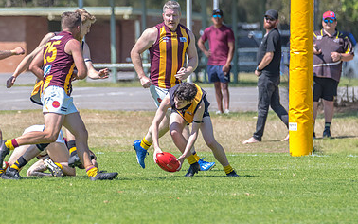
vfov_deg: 1.7
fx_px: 7735
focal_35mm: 793
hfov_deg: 2.7
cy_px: 130
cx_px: 169
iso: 800
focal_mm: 450
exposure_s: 1/1250
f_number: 8
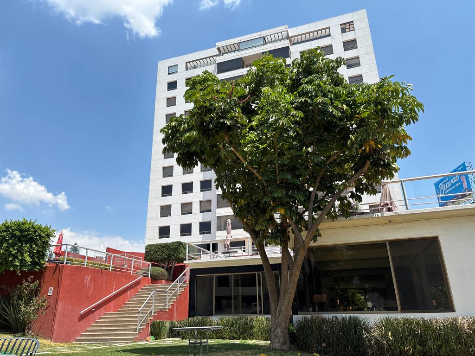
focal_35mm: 26
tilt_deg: +20.4
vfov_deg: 53.1
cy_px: 178
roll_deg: +0.9
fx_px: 357
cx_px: 238
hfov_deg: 67.3
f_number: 1.6
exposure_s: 1/2513
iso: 50
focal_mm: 5.96
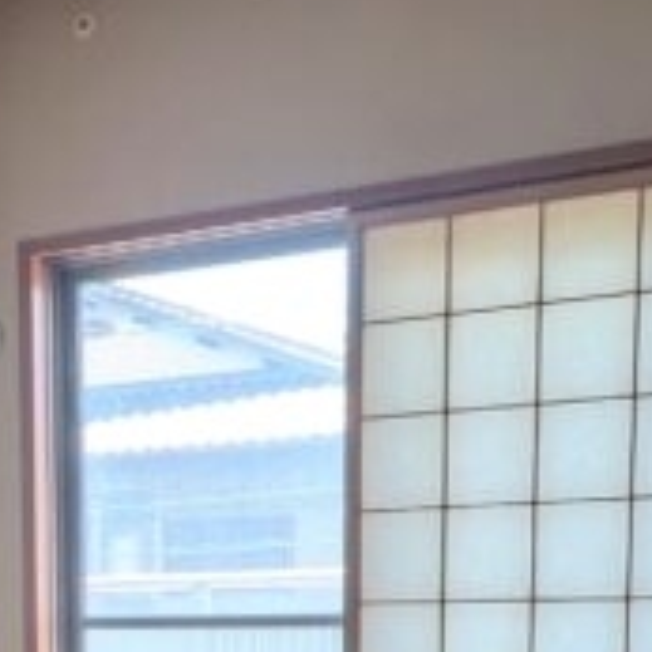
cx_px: -121
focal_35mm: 68
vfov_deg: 23.2
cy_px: 790
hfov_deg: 23.3
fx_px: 1449
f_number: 2.2
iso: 63
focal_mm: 1.95
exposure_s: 1/90.1
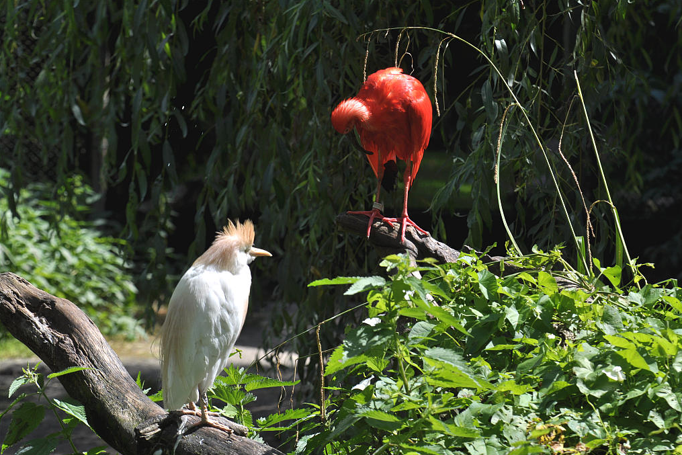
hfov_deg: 8.0
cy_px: 228
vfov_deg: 5.3
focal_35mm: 257
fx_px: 4869
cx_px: 343
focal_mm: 170
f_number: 10
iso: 200
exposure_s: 1/400
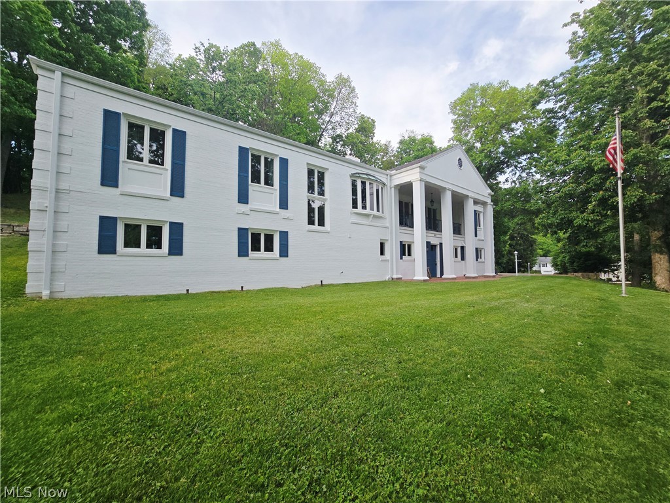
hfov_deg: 106.2
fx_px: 252
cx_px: 335
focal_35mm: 13
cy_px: 252
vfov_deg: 89.9
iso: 50
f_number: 2.2
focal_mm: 2.2
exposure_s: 1/496
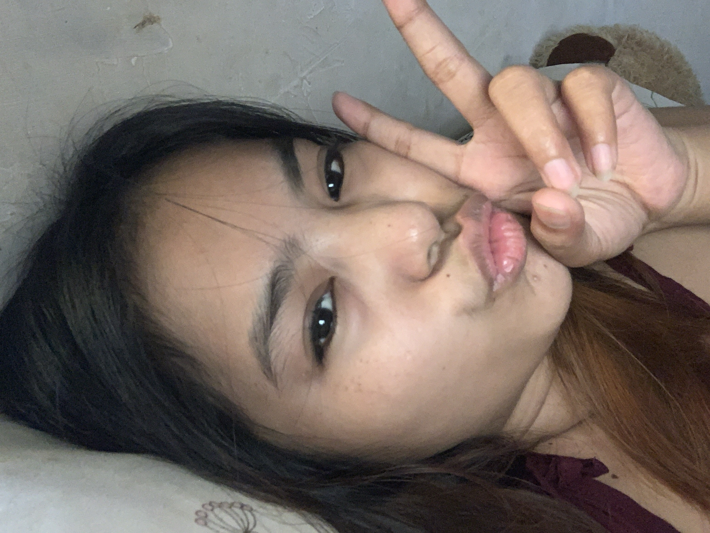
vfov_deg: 44.2
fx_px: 656
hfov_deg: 56.8
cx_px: 355
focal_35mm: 32
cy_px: 266
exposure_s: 1/28
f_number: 2.2
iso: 250
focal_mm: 2.87
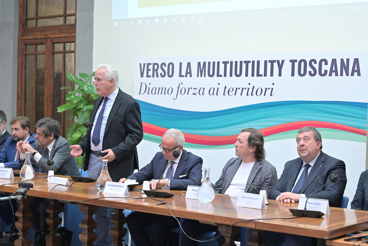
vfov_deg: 19.5
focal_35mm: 70
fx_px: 715
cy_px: 123
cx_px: 184
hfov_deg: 28.8
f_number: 2.8
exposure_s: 1/250
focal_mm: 70
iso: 1600
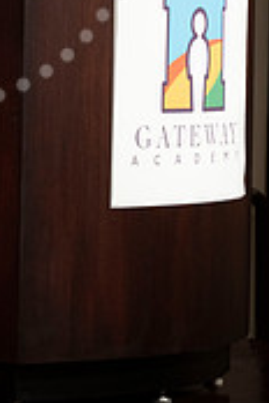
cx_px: -72
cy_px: -107
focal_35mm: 310
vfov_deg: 6.6
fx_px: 3474
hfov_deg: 4.4
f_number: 4
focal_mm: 120
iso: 800
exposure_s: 1/80
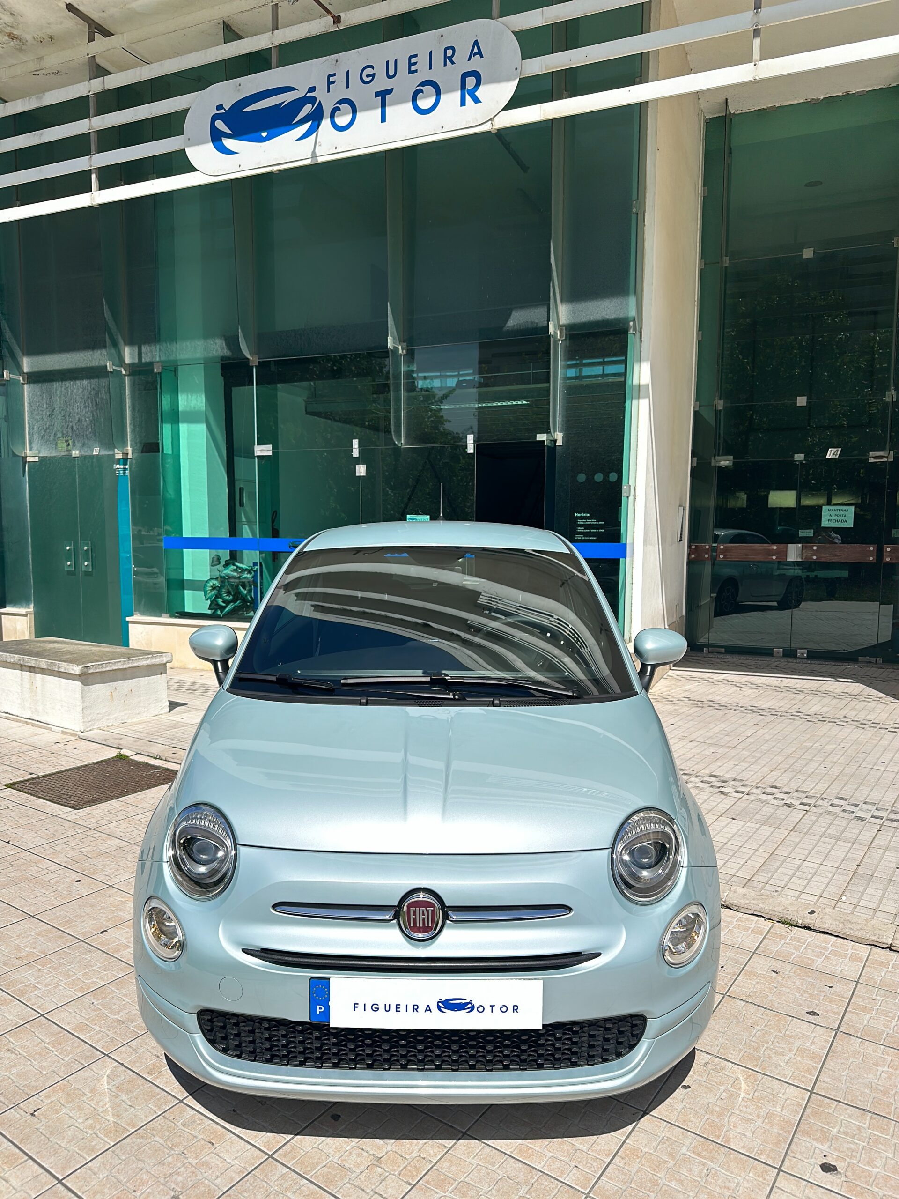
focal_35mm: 24
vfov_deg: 71.6
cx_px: 450
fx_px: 831
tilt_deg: -4.9
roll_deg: -1.0
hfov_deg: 56.8
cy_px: 600
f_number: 1.78
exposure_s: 1/6289
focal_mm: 6.86
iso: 59
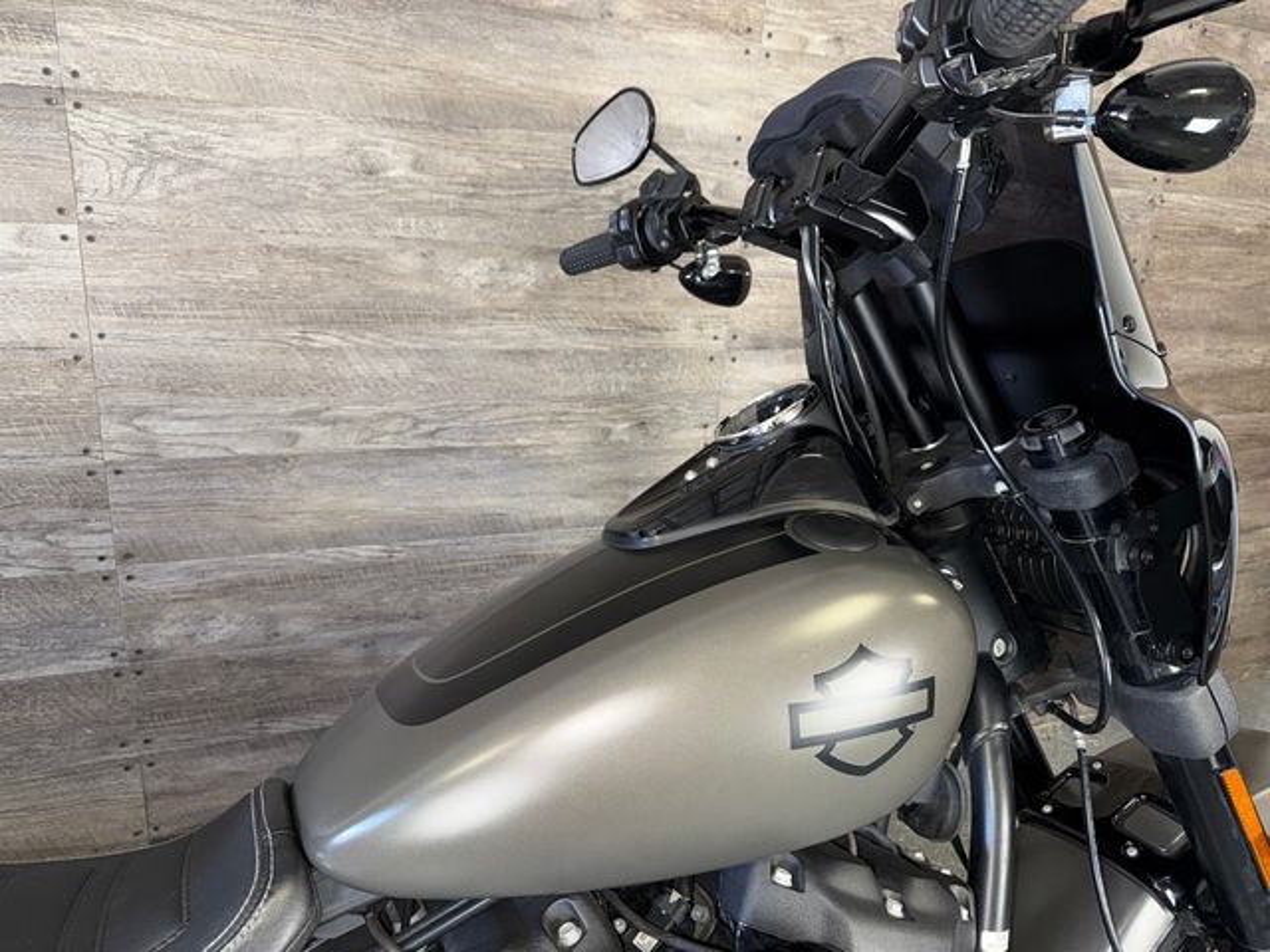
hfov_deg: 71.6
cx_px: 635
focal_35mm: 24
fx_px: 881
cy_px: 476
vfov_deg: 56.8
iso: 64
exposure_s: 1/19
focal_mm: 6.76
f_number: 1.78
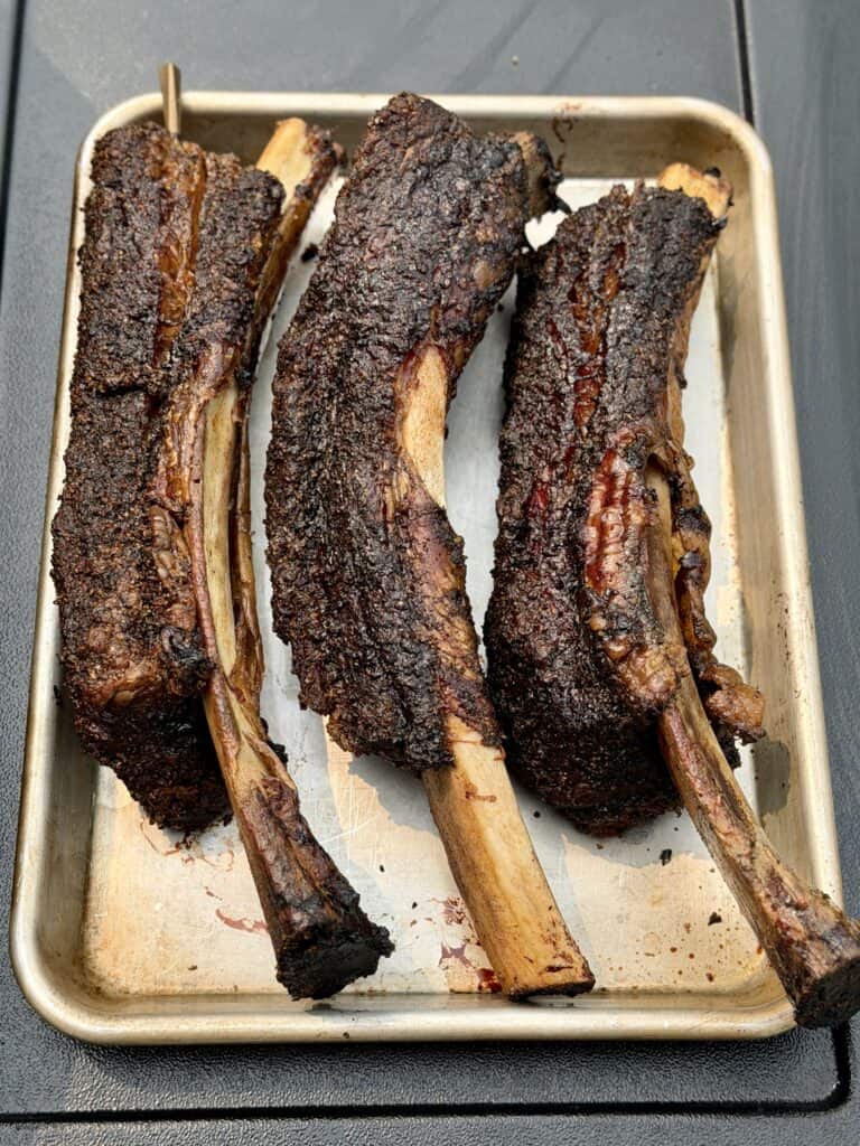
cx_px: 430
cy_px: 573
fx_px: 1590
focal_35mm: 48
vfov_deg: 39.7
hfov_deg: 30.3
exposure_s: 1/2146
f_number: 1.78
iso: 64
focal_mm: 6.76
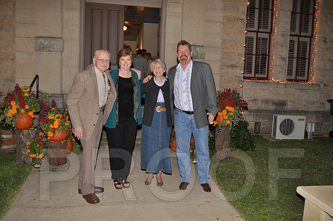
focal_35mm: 33
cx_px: 166
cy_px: 110
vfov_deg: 39.9
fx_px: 305
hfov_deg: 57.3
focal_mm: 22
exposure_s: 1/60
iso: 250
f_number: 4
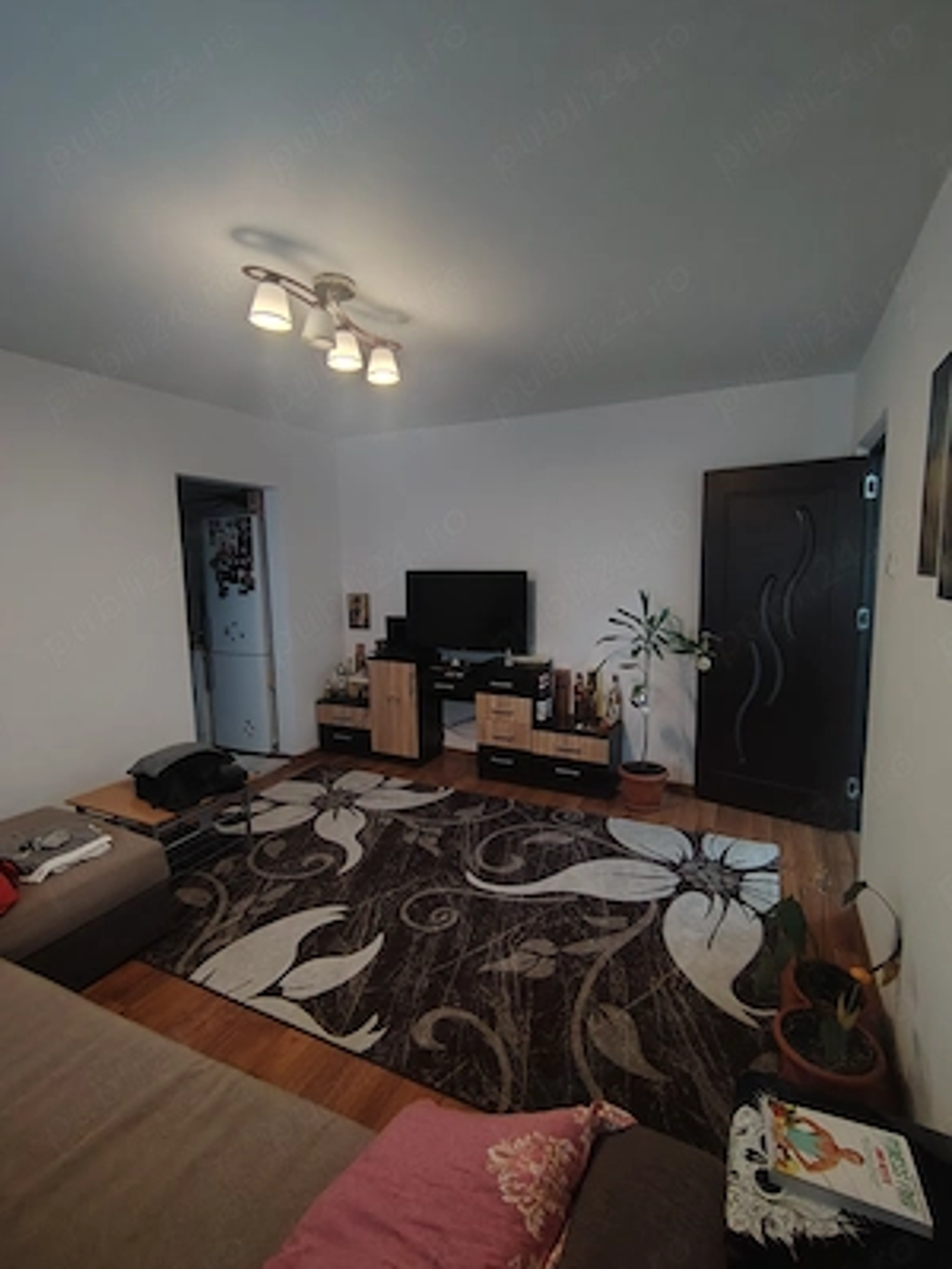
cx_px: 476
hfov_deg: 74.7
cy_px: 634
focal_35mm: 17
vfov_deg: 91.0
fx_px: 623
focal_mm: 1.42
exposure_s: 1/33.3
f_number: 2.2
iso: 664
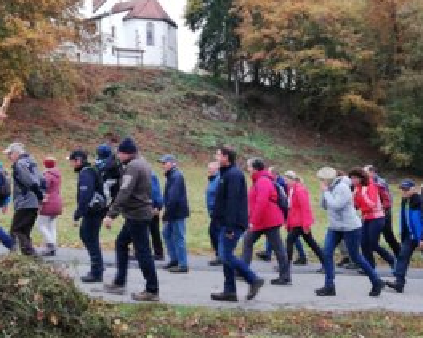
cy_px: 130
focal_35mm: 40
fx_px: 501
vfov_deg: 37.1
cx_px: 210
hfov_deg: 45.8
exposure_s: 1/50
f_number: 2.2
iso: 50
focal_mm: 3.81
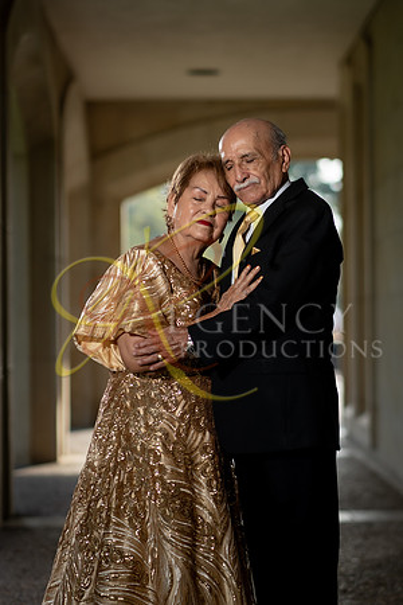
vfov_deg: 16.1
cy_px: 302
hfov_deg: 10.8
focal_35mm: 127
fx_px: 2132
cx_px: 202
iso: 200
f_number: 2.2
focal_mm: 85
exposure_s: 1/1250
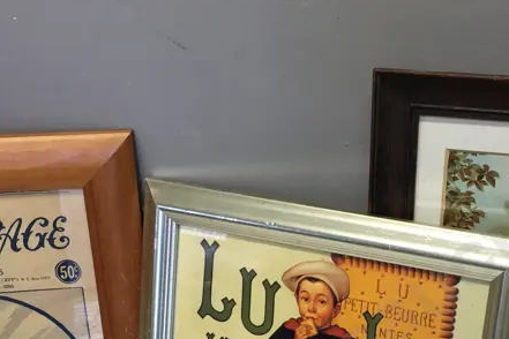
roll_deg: +0.0
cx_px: 350
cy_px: 355
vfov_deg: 18.8
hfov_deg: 28.6
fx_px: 990
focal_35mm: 70
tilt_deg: -28.9
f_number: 2.2
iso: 32
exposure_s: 1/33
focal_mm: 4.15
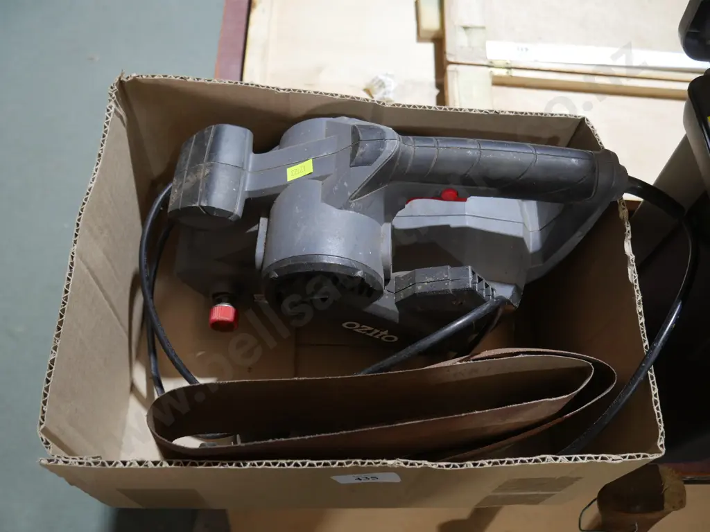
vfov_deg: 44.2
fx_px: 656
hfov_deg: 56.8
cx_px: 355
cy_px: 266
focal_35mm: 32
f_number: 3.6
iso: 500
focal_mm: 16
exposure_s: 1/60
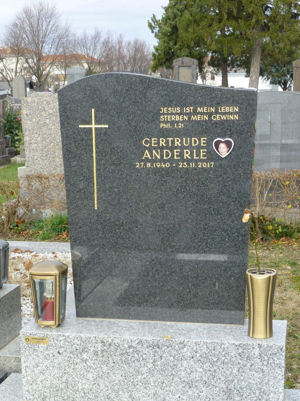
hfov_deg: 22.2
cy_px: 200
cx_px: 150
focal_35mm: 66
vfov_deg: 29.4
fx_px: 763
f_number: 4.9
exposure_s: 1/200
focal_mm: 11.7
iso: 200
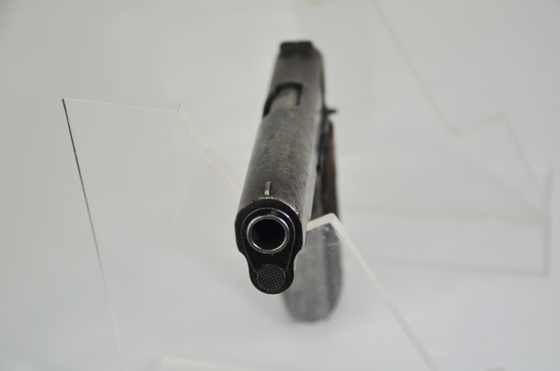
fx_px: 1444
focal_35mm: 93
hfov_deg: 22.0
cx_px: 280
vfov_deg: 14.6
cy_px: 186
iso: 400
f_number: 5
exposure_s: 1/400
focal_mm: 62
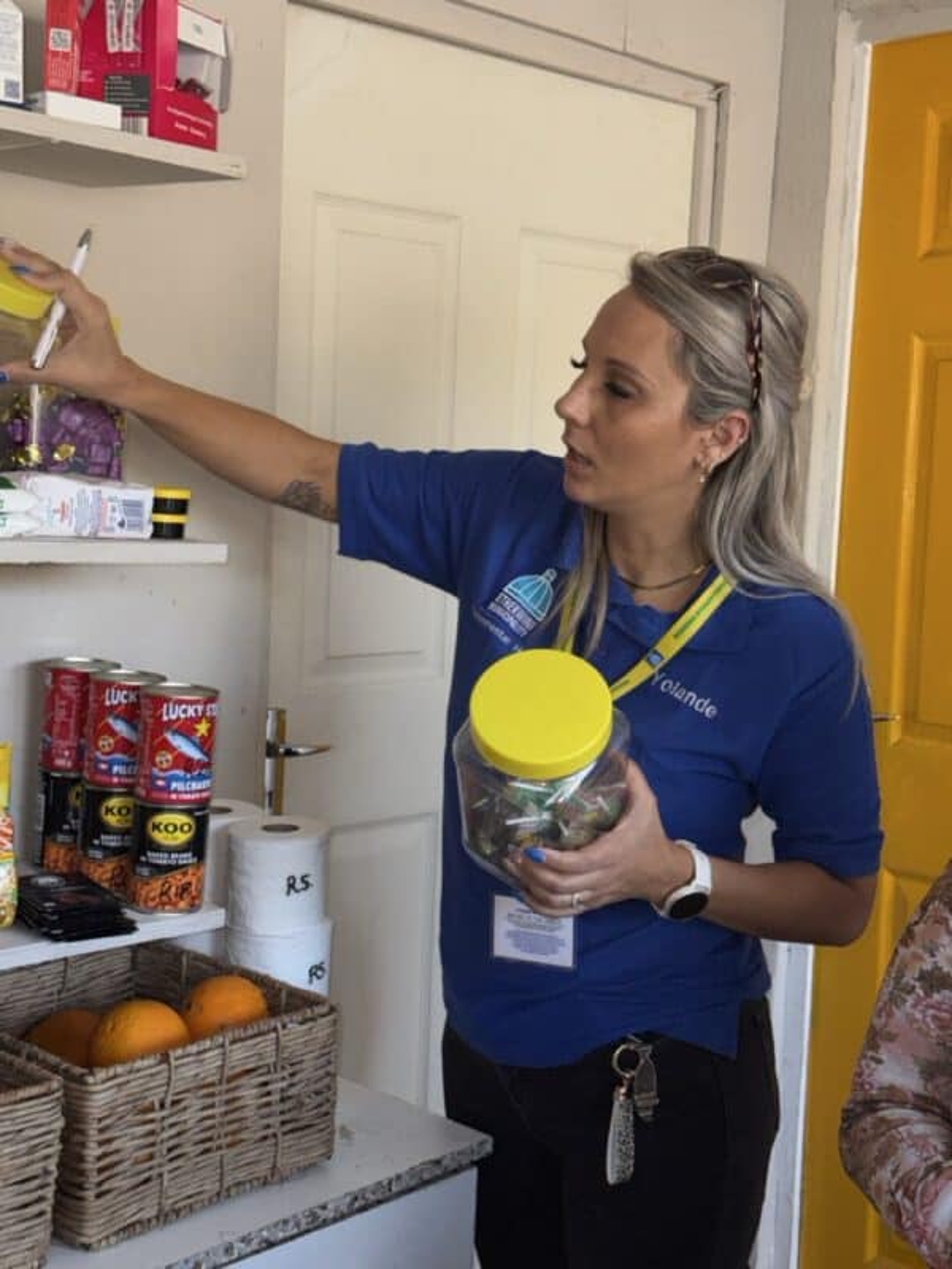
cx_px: 476
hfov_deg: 30.3
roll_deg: -2.0
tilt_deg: -6.3
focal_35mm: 48
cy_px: 634
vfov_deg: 39.7
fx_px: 1760
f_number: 1.78
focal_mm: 6.76
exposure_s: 1/200
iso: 50
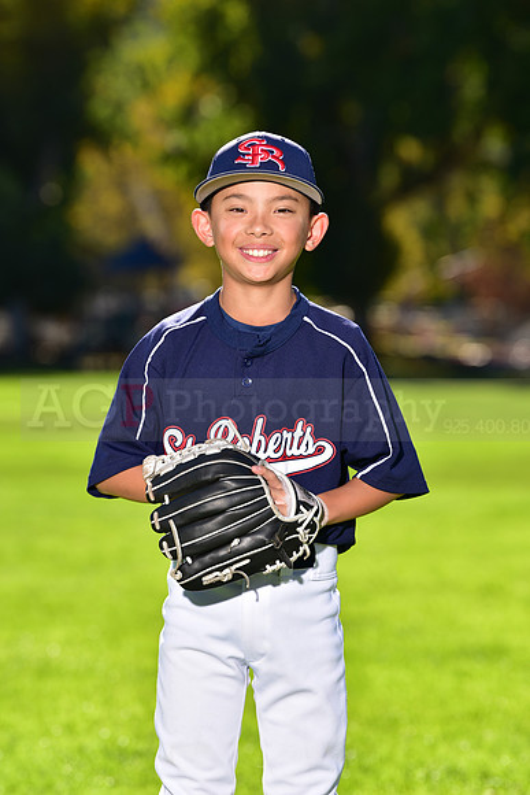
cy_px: 398
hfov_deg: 7.2
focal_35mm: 190
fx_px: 4193
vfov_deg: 10.8
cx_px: 265
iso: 80
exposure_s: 1/250
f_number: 5.6
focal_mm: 190
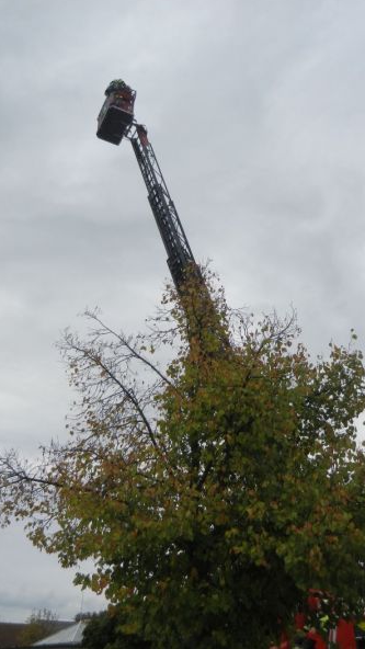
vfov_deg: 61.0
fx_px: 551
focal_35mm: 32
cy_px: 321
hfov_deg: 36.7
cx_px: 191
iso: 160
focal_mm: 5.1
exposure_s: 1/1000
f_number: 3.6
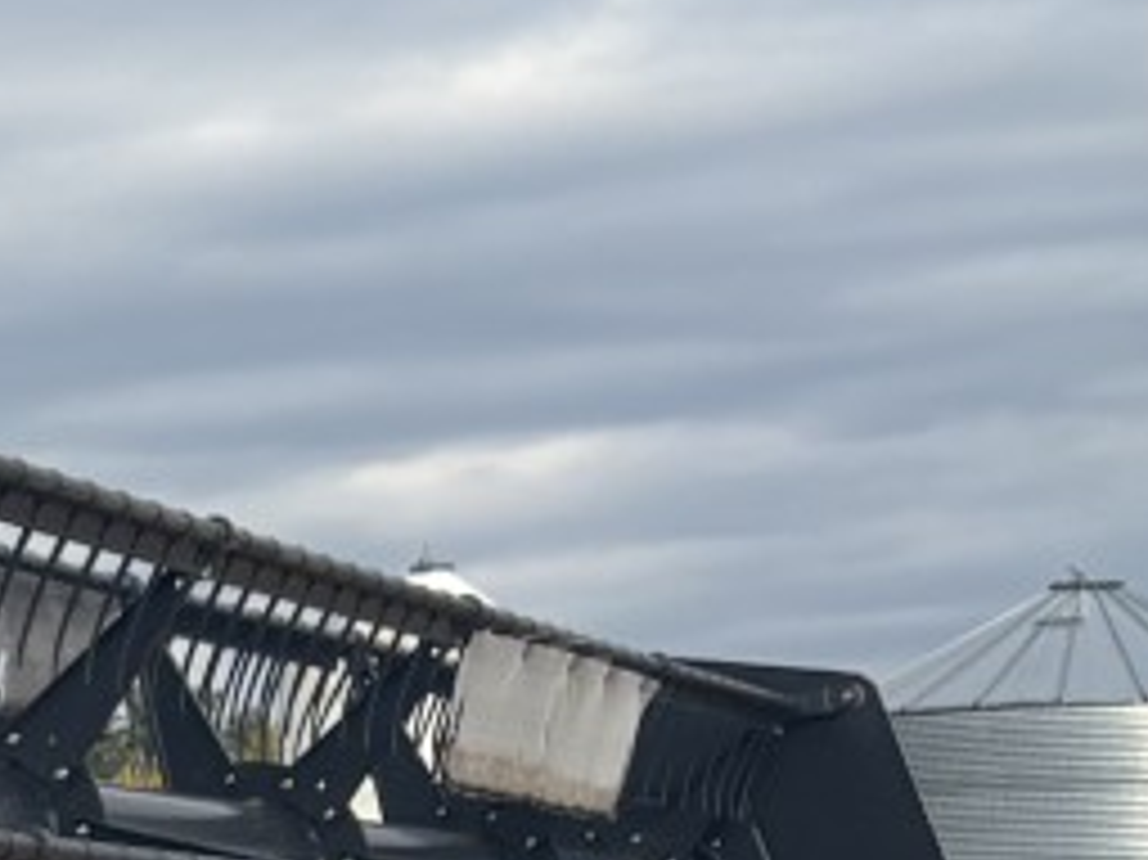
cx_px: -1990
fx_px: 4873
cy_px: 1567
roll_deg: +1.1
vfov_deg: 9.6
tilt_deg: -5.7
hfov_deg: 10.6
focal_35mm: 147
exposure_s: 1/2141
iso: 50
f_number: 1.6
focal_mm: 5.96
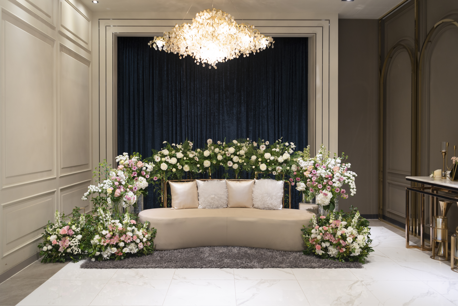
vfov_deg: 41.1
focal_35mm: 32
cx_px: 229
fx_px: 407
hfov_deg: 58.7
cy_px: 153
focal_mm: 32
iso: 400
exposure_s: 1/50
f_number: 4
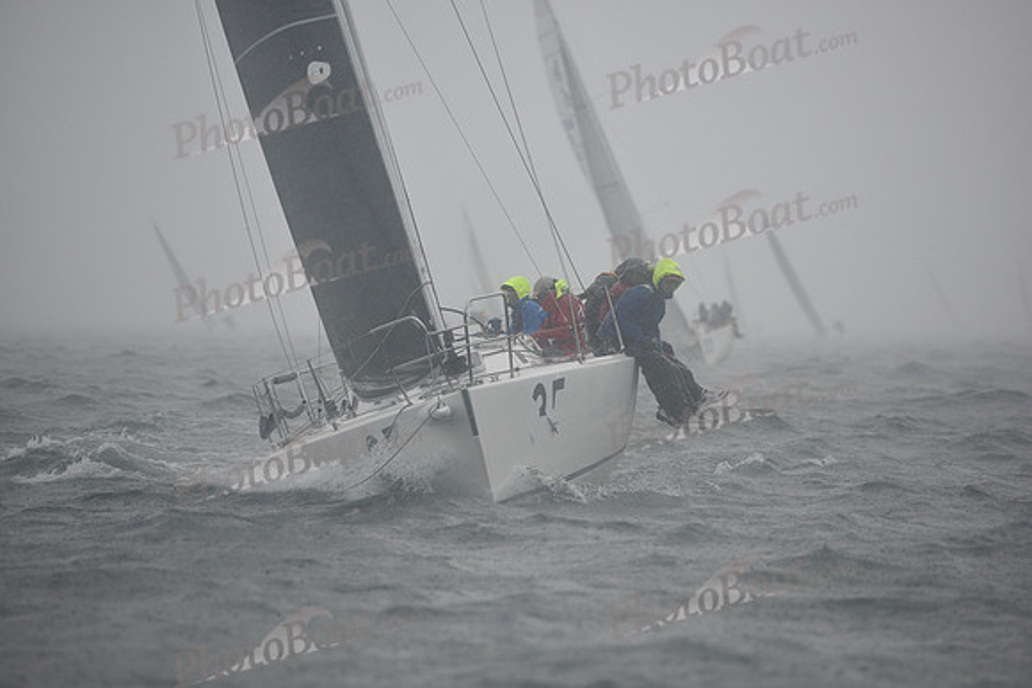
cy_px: 344
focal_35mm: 200
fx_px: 5734
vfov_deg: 6.9
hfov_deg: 10.3
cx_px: 516
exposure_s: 1/640
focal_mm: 200
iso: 400
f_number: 4
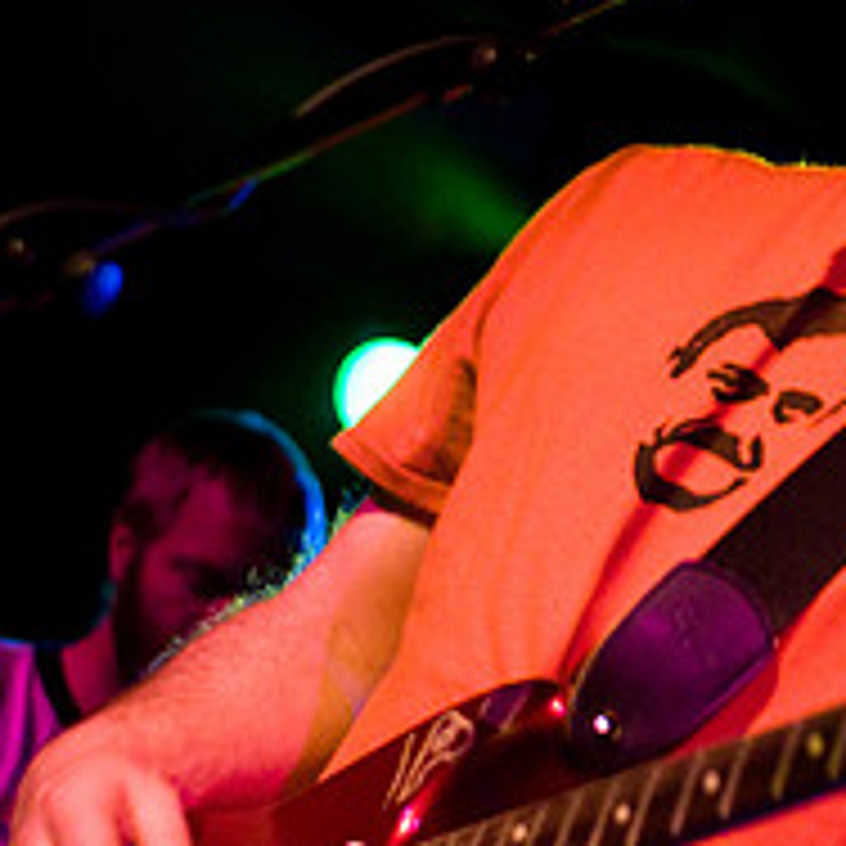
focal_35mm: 118
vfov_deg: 14.8
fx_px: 3263
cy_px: 452
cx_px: 594
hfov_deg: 14.7
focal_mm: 30
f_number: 2
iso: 1000
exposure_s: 1/60
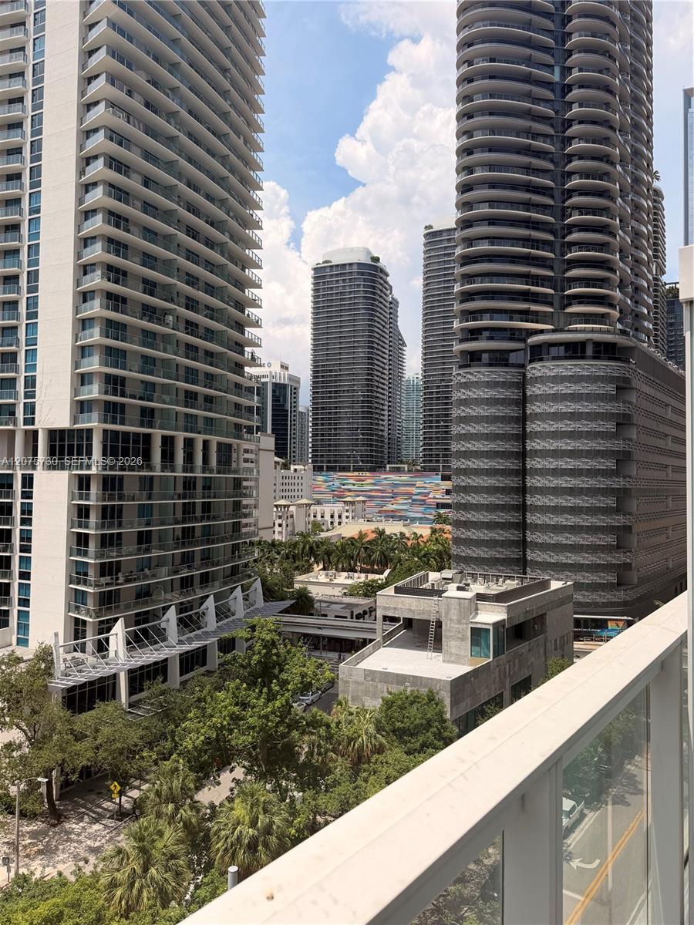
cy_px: 462
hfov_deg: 56.8
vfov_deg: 71.6
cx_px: 347
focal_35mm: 24
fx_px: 642
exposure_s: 1/6711
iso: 80
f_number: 1.78
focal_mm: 6.76
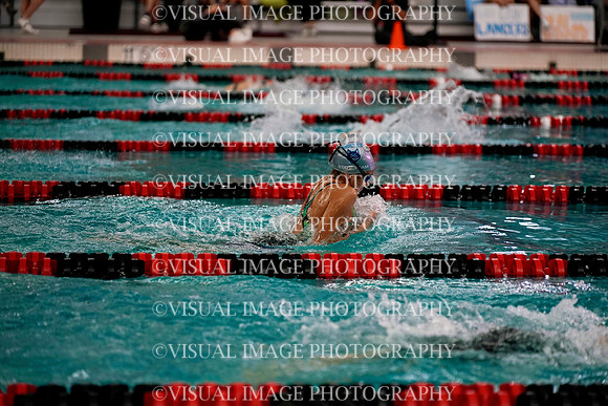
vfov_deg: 11.2
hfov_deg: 16.6
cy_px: 203
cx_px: 304
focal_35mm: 123
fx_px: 2078
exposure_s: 1/500
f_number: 2.8
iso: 1250
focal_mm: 123
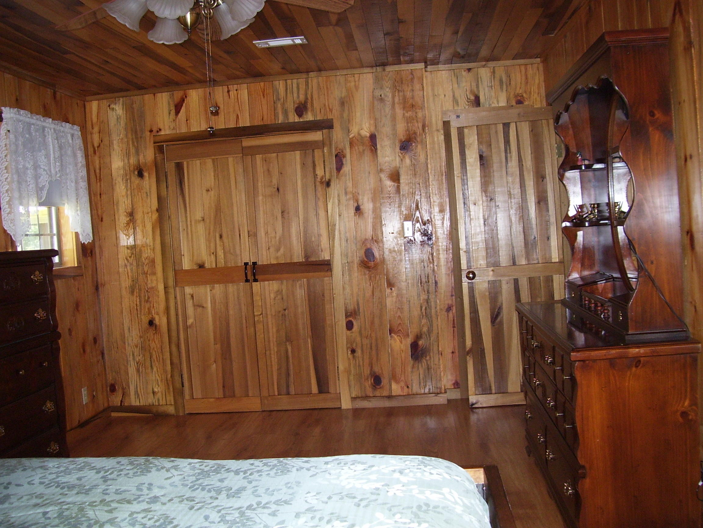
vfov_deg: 39.7
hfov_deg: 51.4
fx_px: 731
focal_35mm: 36
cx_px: 352
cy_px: 264
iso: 160
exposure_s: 1/60
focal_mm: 6
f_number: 2.7
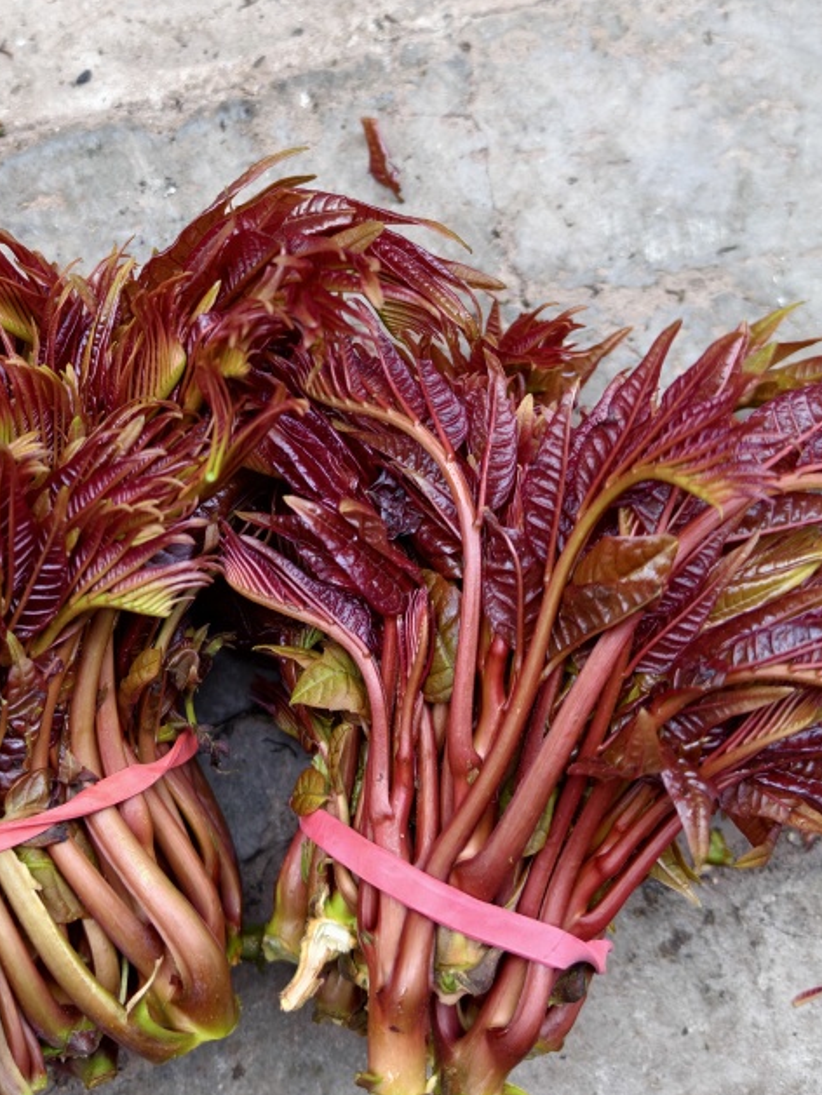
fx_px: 1234
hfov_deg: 36.3
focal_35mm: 39
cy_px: 379
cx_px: 253
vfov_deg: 47.2
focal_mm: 5.56
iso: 50
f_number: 1.88
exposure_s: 1/204
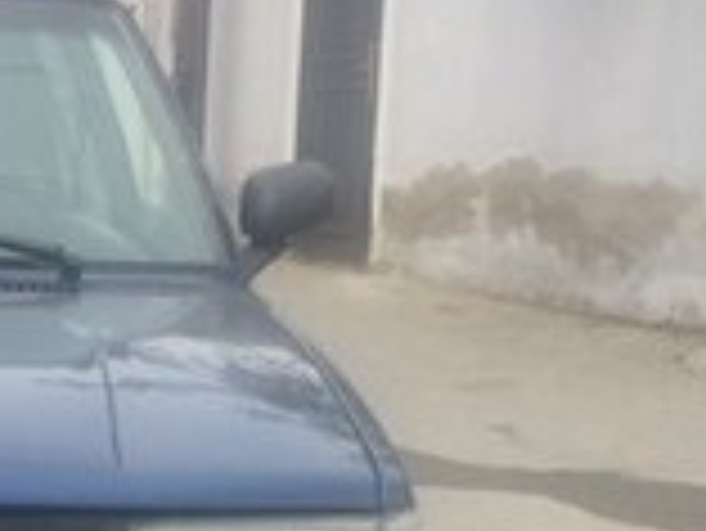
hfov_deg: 15.3
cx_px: -234
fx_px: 2490
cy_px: 772
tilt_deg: -14.3
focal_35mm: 122
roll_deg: -0.1
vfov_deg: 11.7
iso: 32
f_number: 2.2
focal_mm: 4.15
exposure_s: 1/1208
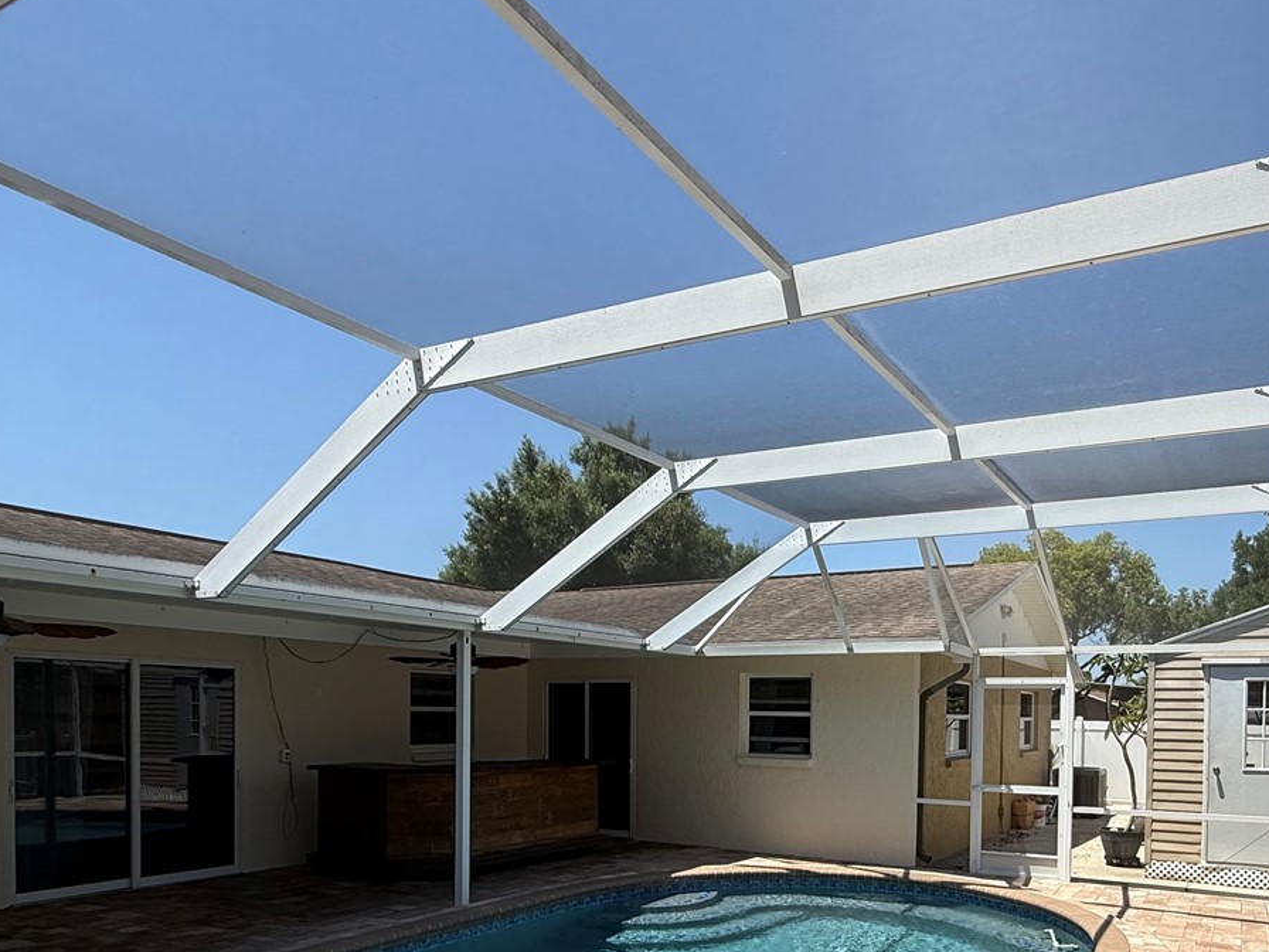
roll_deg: -1.2
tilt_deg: -1.3
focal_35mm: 25
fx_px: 916
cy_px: 738
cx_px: 831
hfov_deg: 67.7
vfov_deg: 52.0
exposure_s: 1/1312
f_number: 2.2
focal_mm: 2.22
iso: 50
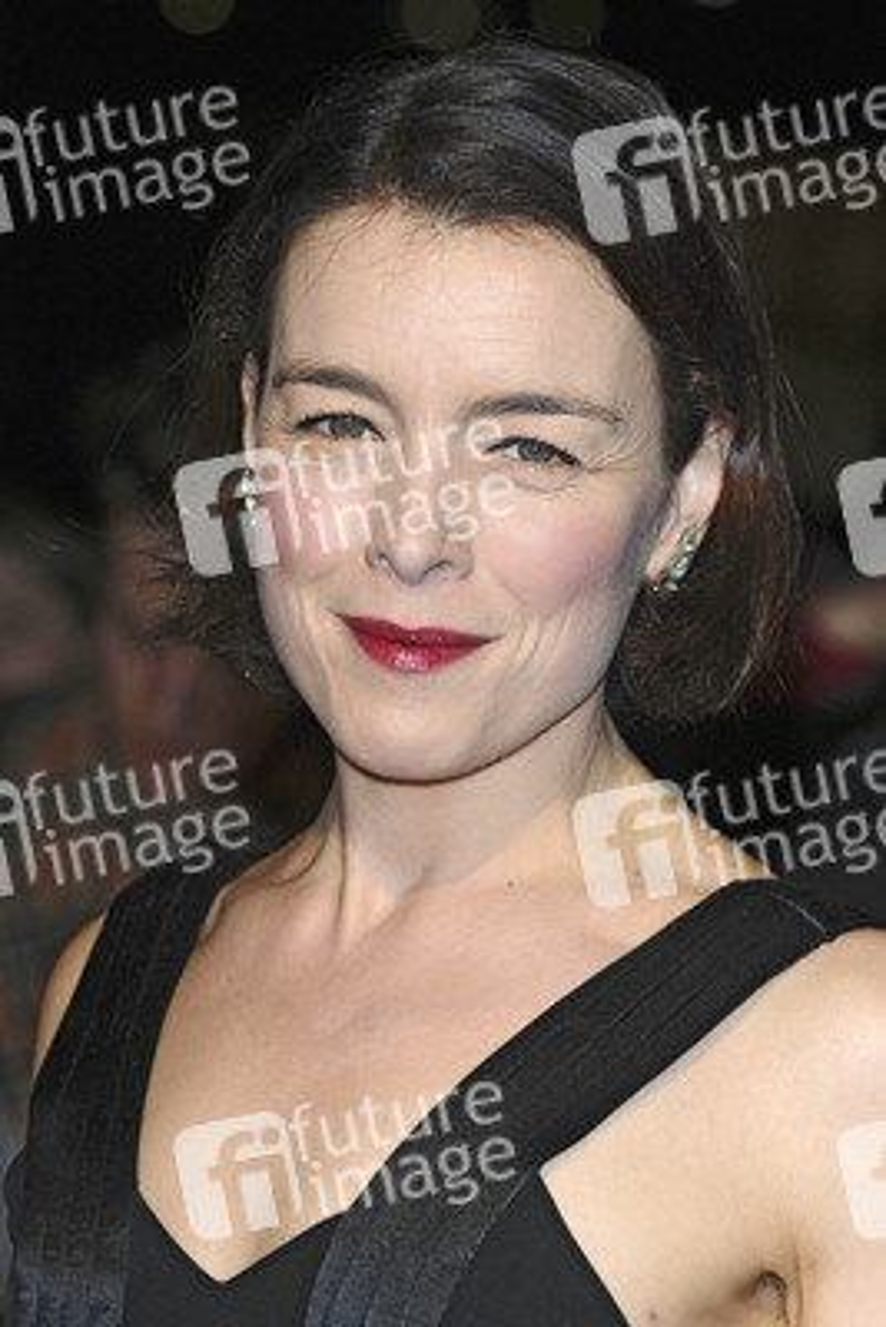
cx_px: 443
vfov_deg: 12.2
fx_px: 6196
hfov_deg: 8.2
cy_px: 664
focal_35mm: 168
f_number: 5
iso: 400
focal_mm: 112
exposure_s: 1/160
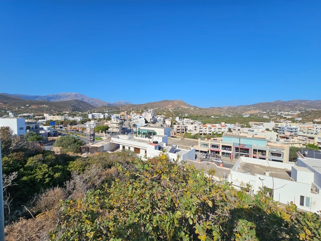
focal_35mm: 13
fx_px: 121
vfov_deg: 89.9
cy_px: 120
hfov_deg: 106.2
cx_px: 160
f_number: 2.2
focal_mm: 2.2
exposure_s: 1/3747
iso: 50
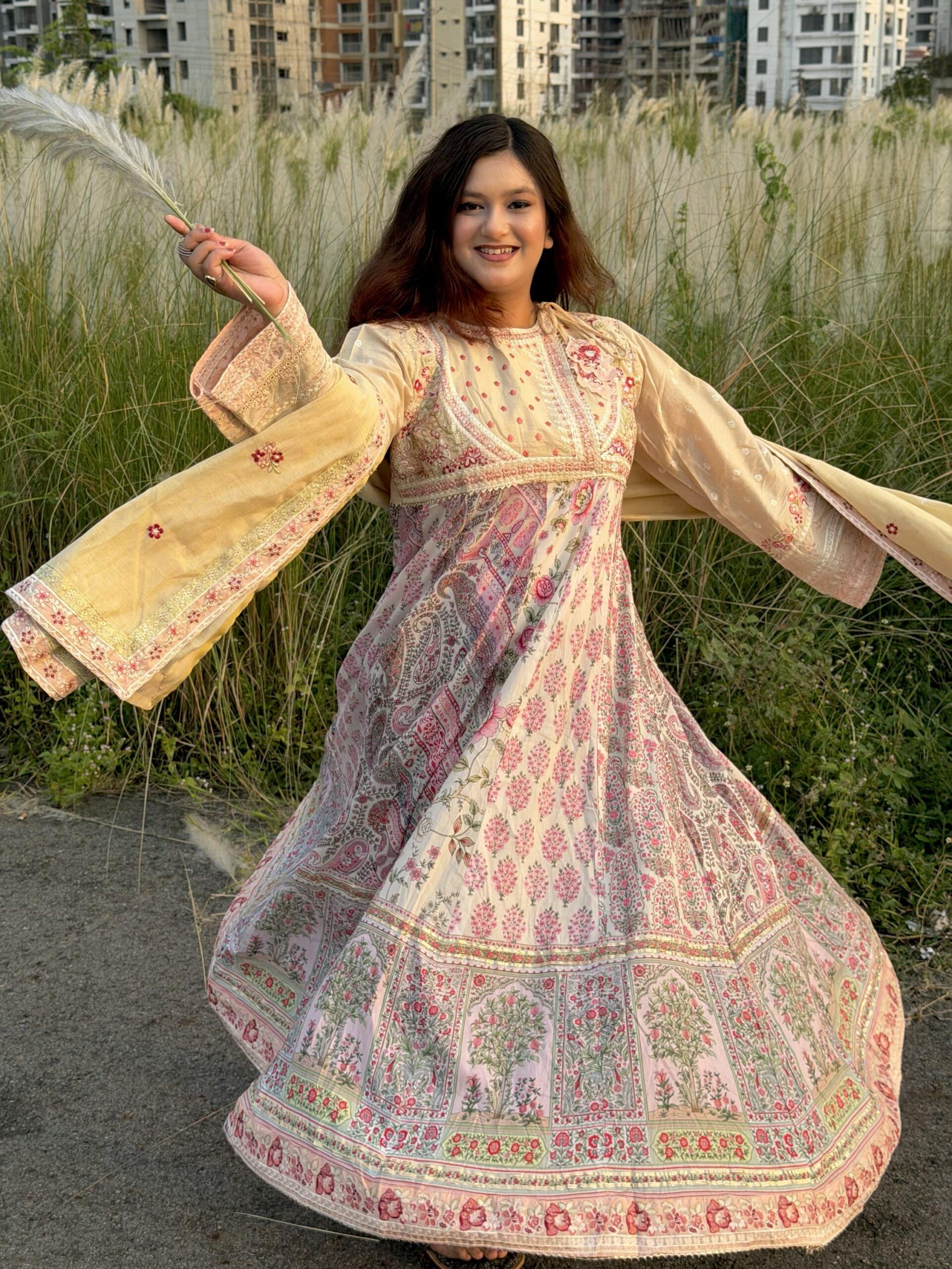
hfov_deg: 30.3
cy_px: 634
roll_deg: +0.7
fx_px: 1760
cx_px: 476
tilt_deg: -13.6
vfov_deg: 39.7
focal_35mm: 48
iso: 64
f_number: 1.78
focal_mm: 6.76
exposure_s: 1/636
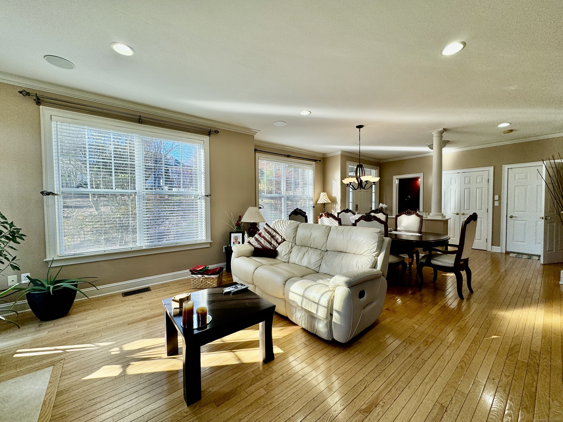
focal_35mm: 14
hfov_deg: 102.1
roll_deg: +0.1
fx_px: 228
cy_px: 211
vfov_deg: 85.7
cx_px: 282
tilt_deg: -1.8
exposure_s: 1/120
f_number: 2.2
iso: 50
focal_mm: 2.22
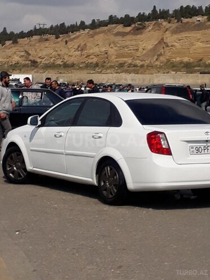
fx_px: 218
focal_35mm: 27
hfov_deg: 51.4
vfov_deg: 65.3
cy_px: 140
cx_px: 105
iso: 40
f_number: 1.9
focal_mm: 3.6
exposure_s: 1/3509
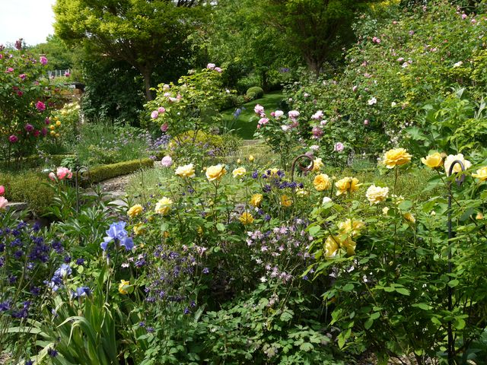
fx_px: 478
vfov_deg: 41.8
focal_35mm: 34
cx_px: 244
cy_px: 182
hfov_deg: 54.0
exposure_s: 1/200
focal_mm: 17
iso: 100
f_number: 6.3
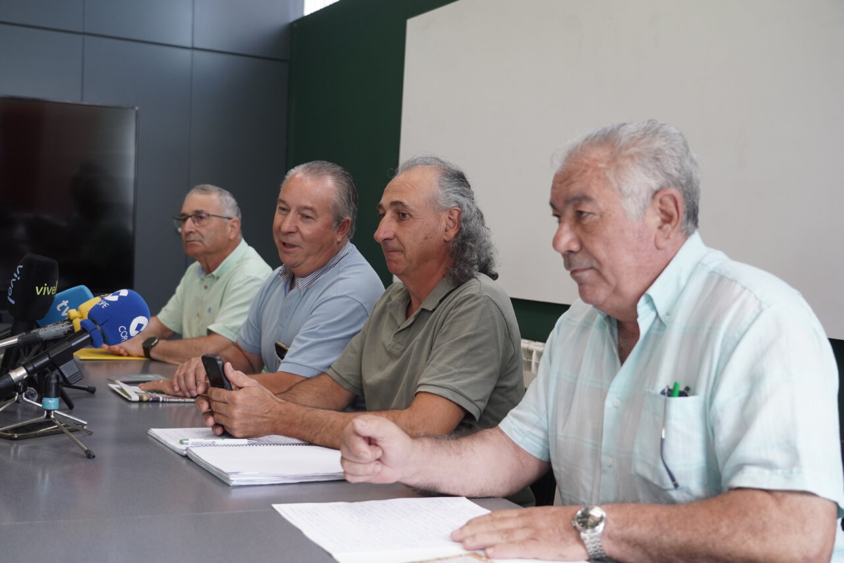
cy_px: 282
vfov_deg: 34.2
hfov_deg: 49.6
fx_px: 914
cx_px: 422
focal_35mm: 39
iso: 1000
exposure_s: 1/200
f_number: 4
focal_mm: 39
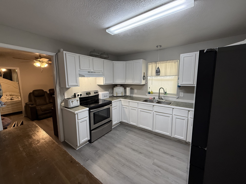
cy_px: 92
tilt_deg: -6.5
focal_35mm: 14
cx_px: 123
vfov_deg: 85.7
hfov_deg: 102.1
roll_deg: +0.4
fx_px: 99
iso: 200
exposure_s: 1/120
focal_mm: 2.22
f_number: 2.2
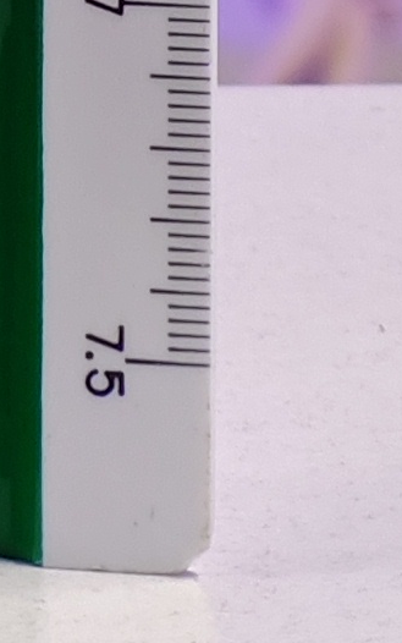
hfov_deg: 2.5
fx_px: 9215
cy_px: -1029
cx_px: -980
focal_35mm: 526
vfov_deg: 3.9
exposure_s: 1/18.7
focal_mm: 7.48
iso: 400
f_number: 2.4
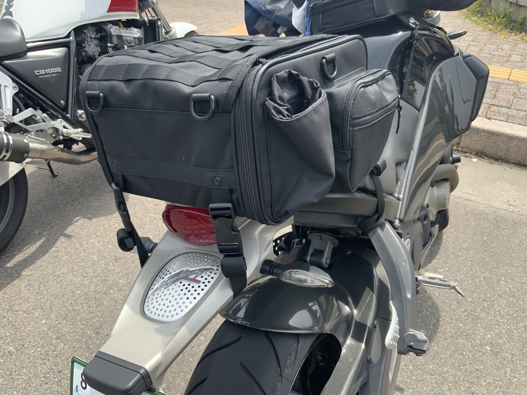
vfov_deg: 48.2
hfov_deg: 61.7
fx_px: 442
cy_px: 198
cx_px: 264
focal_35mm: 29
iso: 16
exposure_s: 1/627
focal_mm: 3
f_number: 1.8
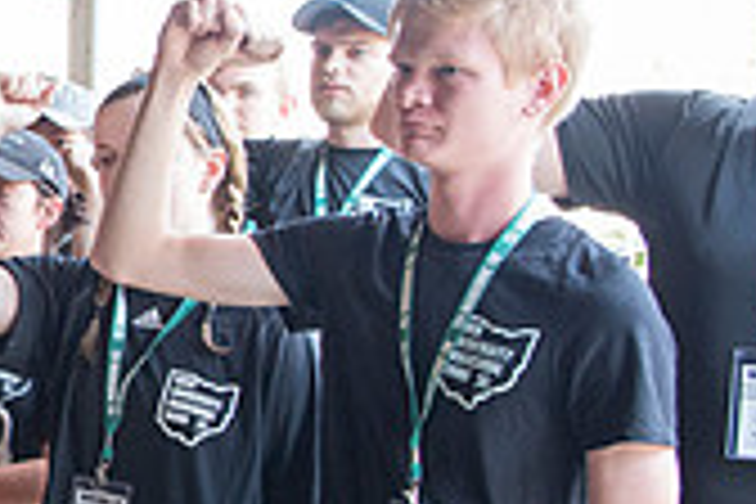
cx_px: -468
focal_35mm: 90
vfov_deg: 15.2
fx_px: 1890
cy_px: 205
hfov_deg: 19.0
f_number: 5
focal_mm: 26
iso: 2500
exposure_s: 1/250
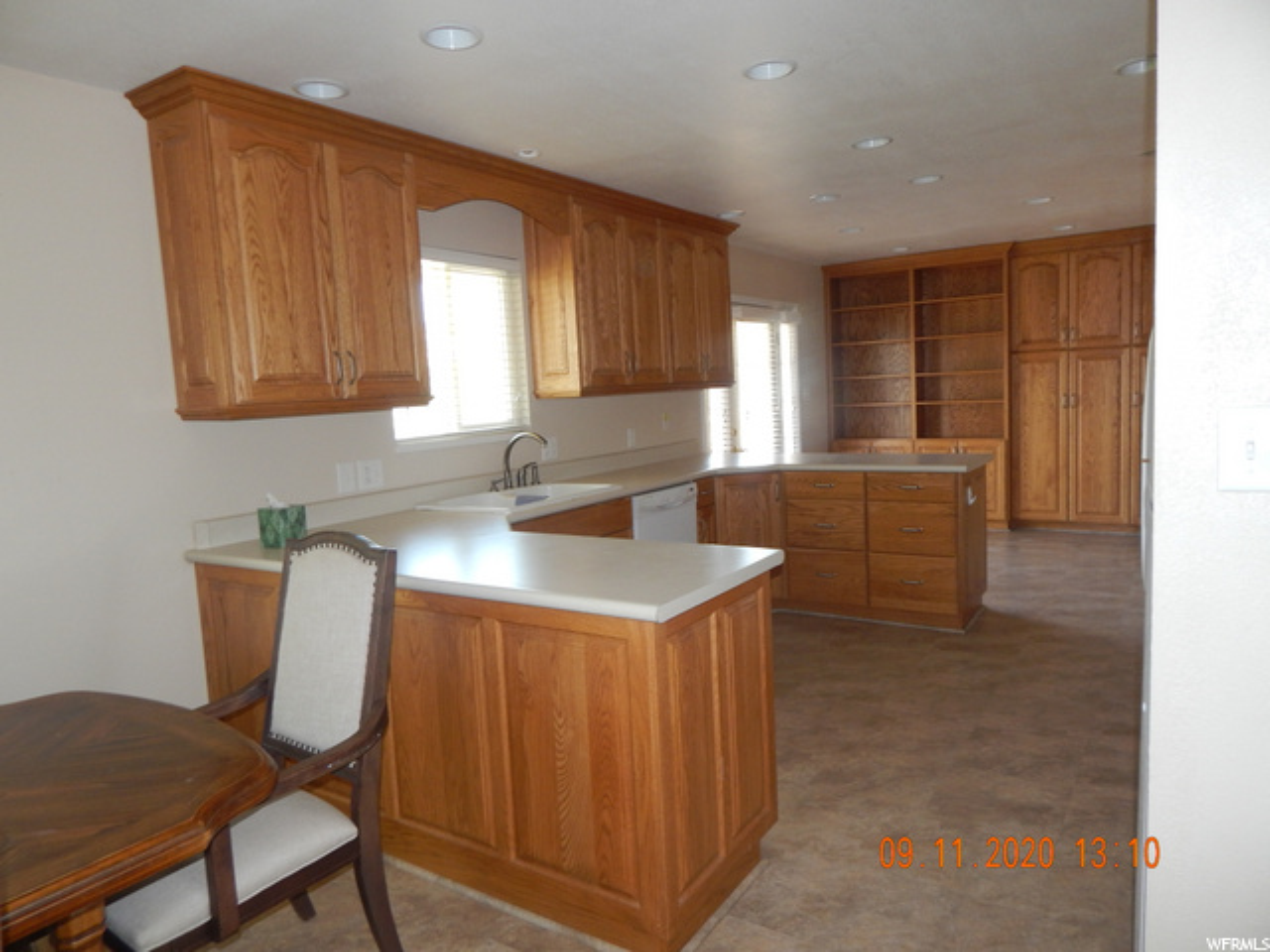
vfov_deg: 58.9
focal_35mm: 23
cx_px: 635
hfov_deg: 73.9
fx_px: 844
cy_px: 476
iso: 200
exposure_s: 1/30
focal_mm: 4
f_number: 3
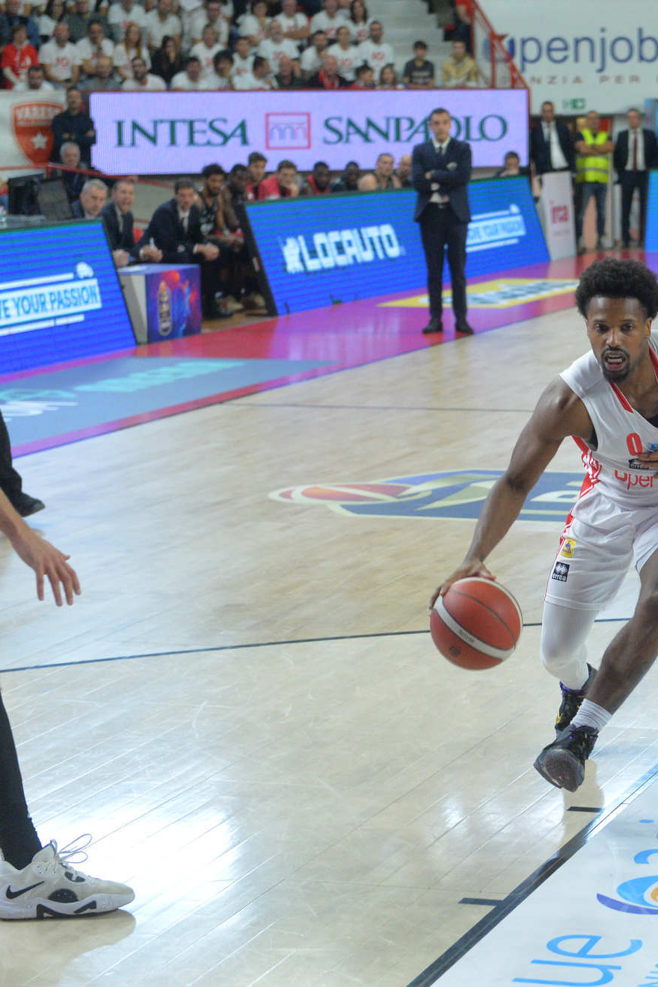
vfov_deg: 19.3
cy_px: 492
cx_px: 665
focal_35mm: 106
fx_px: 2906
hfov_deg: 12.8
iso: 5000
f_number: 3.5
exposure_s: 1/800
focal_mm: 70
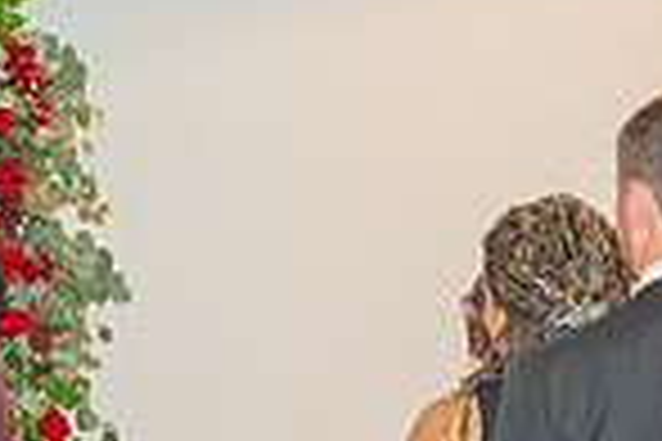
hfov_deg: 11.2
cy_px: 544
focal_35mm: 176
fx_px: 3236
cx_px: -350
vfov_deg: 7.7
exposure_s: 1/200
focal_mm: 38
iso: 1250
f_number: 3.5
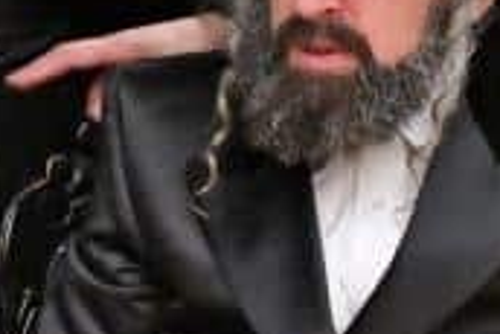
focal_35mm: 304
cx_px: -581
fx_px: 4226
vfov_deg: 4.5
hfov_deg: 6.5
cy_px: -25
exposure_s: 1/250
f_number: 4
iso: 2000
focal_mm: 51
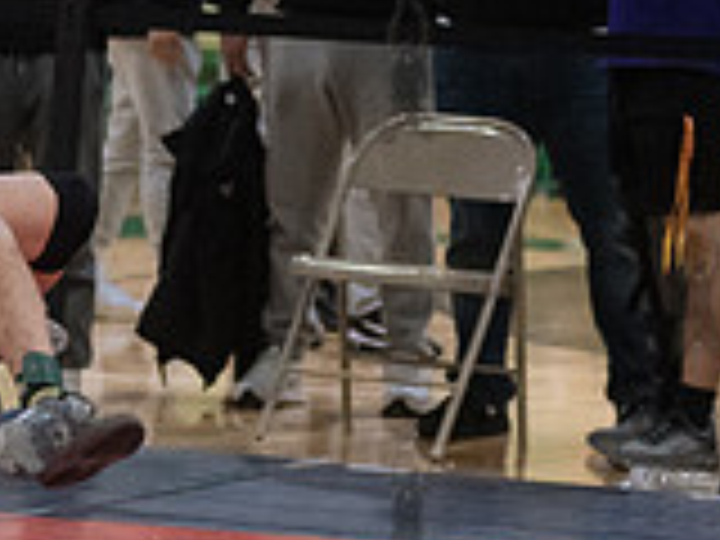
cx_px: -176
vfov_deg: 5.3
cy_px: 281
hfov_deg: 7.0
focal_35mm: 279
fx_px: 5803
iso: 8000
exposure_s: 1/500
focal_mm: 80
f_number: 3.5
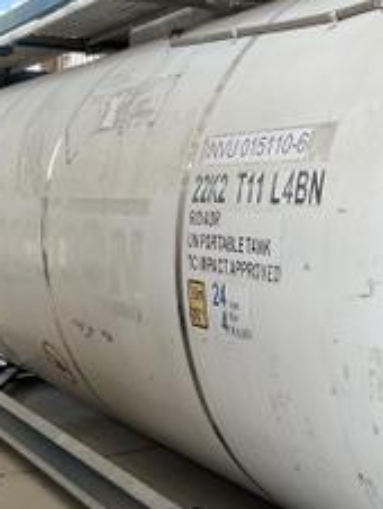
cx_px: 253
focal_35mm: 59
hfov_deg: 24.7
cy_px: 250
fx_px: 869
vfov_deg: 32.7
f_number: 1.8
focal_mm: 3
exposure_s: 1/273
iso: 25
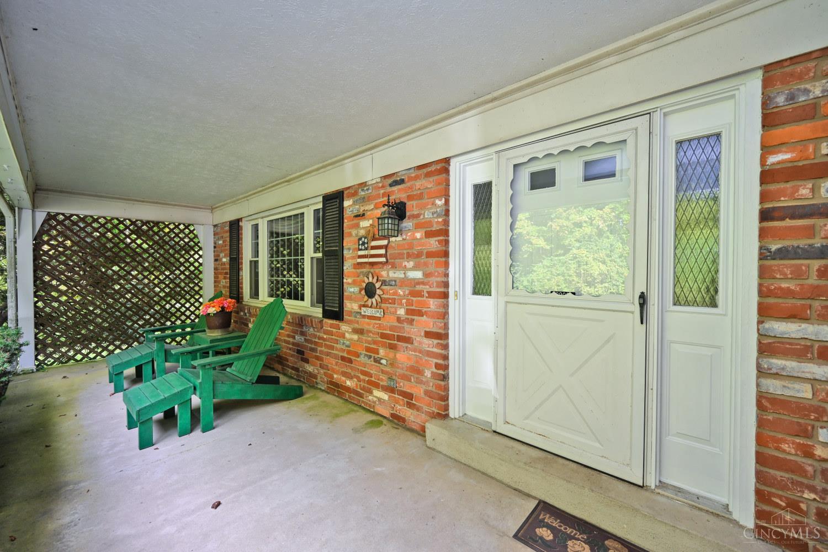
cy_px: 276
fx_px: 322
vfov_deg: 81.2
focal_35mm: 14
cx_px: 414
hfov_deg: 104.3
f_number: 4
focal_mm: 14
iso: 200
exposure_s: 1/60
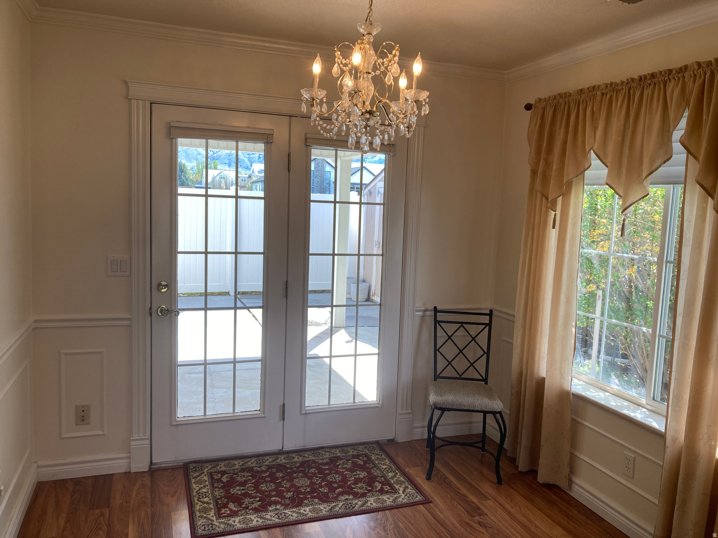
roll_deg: -1.1
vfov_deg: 49.7
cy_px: 269
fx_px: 581
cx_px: 359
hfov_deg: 63.4
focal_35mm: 28
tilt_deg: -6.5
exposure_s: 1/144
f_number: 1.8
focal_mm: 3.99
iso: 20
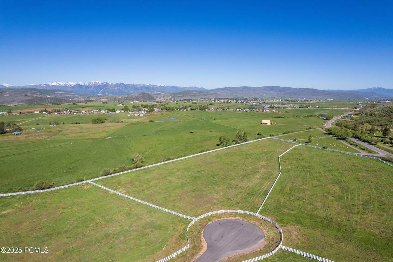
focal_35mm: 22
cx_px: 196
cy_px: 131
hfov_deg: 78.6
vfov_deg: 57.2
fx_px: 240
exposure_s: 1/5000
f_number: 2.8
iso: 100
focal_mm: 8.38
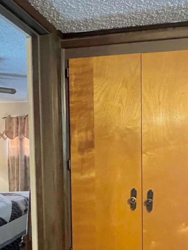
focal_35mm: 33
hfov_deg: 42.2
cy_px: 157
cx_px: 129
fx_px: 239
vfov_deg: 54.7
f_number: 1.8
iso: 800
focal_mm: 1.57
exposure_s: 1/40
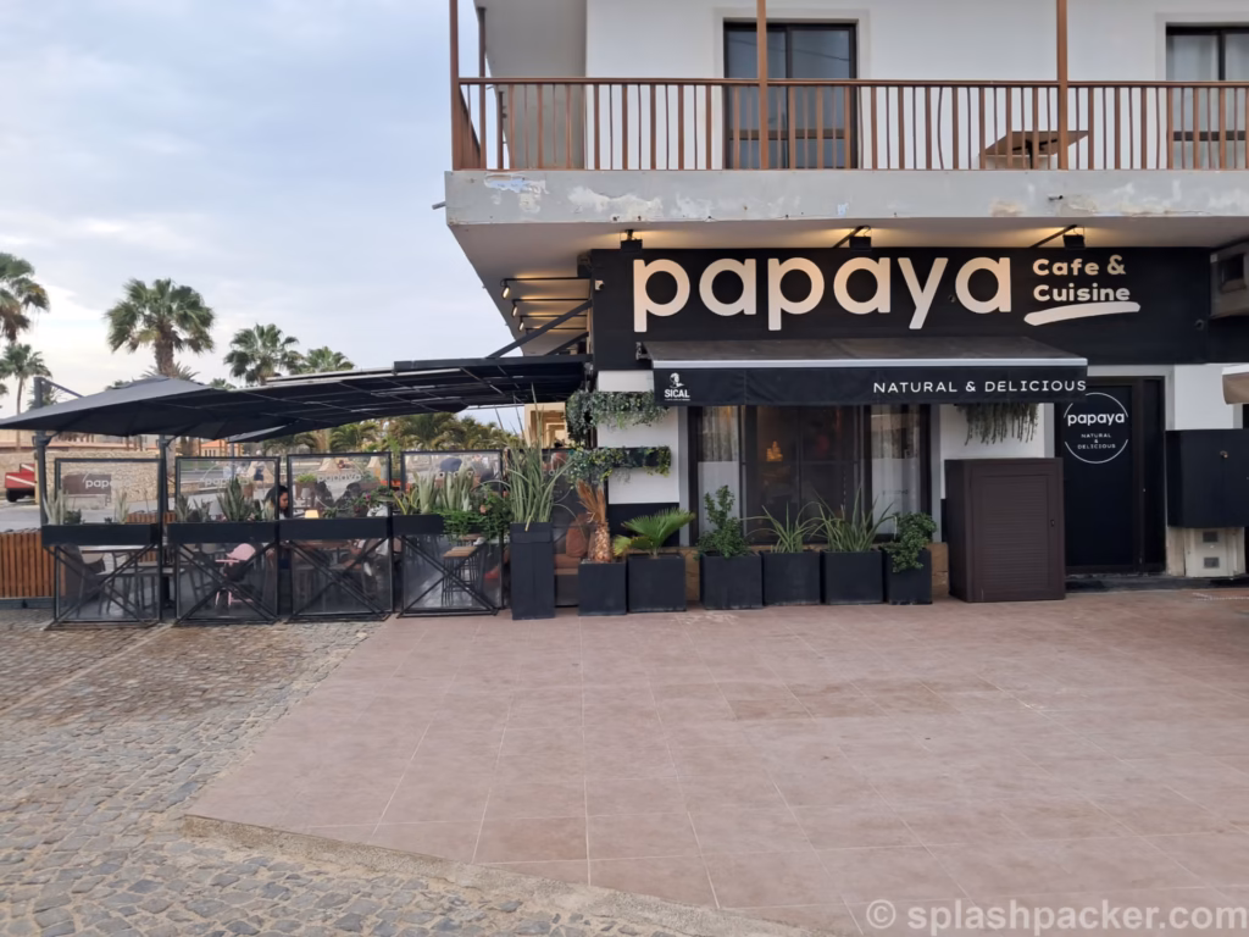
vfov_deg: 51.4
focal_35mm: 27
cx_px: 624
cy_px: 468
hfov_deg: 65.3
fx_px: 974
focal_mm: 4
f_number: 1.8
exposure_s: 1/109
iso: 50
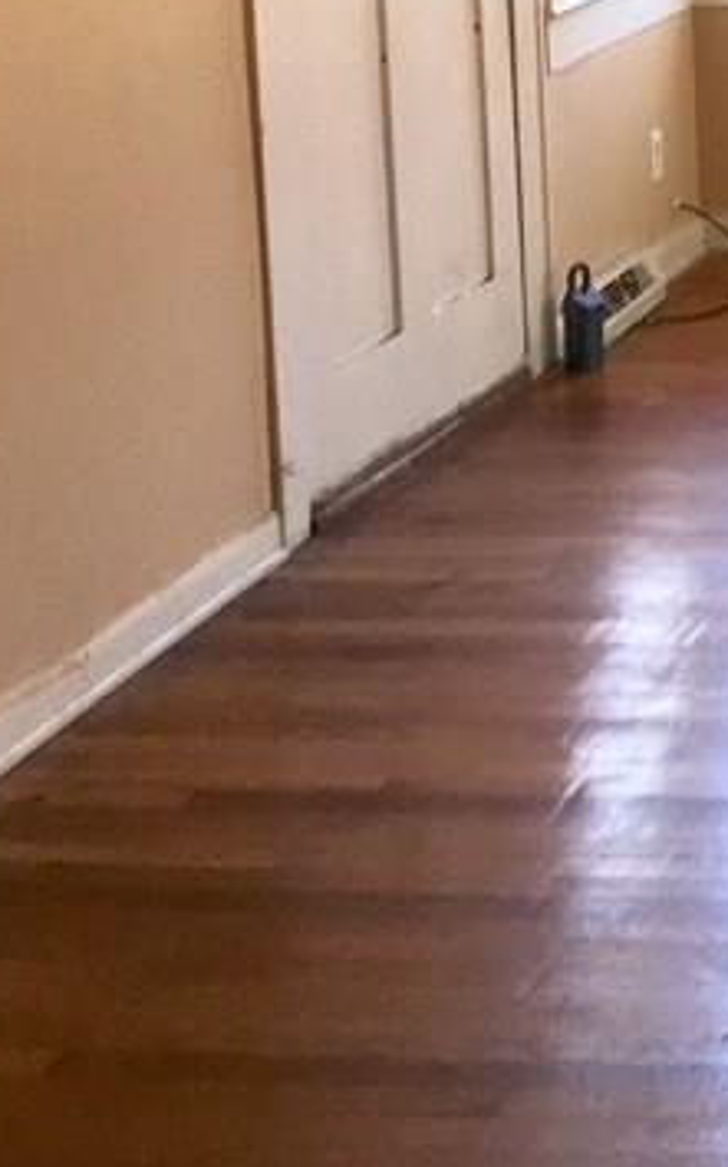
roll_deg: -0.2
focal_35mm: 89
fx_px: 2828
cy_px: -43
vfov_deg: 22.3
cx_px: 1591
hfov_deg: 12.4
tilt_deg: -7.8
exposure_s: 1/120
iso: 40
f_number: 2.2
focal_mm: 4.15
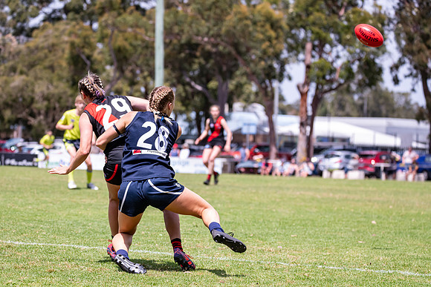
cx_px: 200
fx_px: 1927
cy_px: 154
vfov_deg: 8.5
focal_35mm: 161
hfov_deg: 12.8
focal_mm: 150
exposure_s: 1/3200
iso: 800
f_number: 6.3
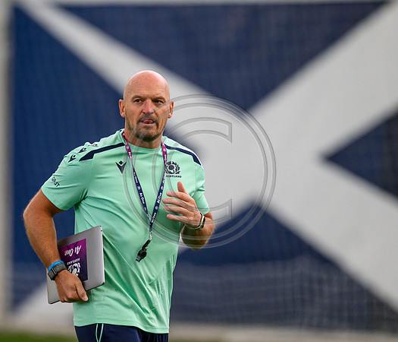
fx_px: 6043
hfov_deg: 3.8
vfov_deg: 3.2
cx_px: 132
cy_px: 169
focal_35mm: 499
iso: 6400
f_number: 2.8
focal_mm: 400
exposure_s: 1/3200
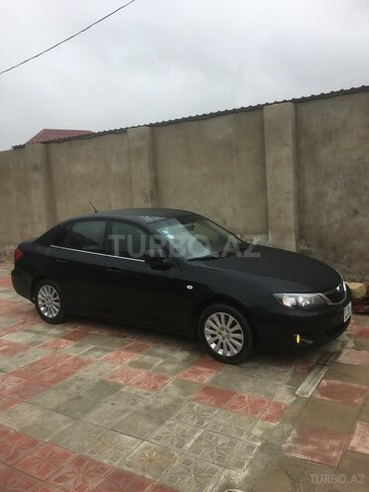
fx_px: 412
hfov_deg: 48.2
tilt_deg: -7.8
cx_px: 184
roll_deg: +2.9
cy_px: 246
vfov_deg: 61.7
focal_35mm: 29
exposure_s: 1/732
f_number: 2.2
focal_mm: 4.15
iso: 25
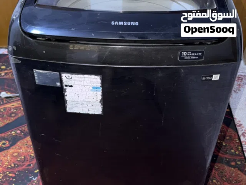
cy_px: 92
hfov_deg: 71.6
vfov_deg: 56.8
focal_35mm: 24
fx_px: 171
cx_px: 123
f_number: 1.78
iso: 160
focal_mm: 6.76
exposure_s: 1/10
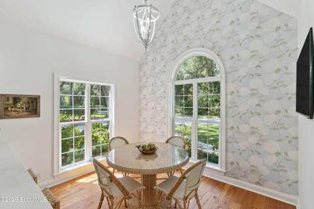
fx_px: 148
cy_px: 104
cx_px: 157
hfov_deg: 93.3
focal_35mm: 17
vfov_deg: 70.4
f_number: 8
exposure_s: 1/50
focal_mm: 17
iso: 250
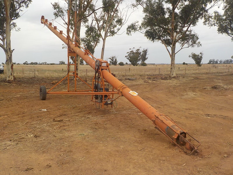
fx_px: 202
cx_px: 116
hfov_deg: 60.0
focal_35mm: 30
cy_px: 88
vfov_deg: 46.8
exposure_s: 1/800
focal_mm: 4.1
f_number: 3.3
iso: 125
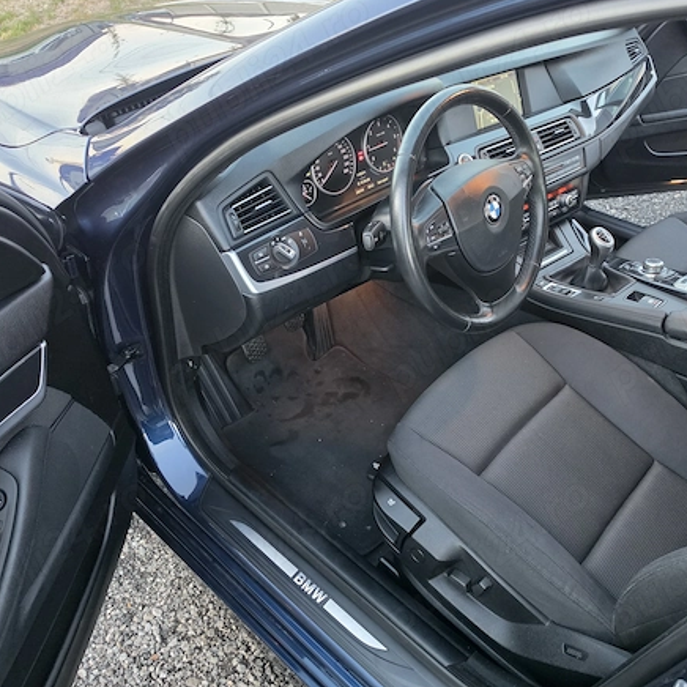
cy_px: 334
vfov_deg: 57.3
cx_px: 377
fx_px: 629
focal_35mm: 28
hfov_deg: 57.2
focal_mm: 6.5
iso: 800
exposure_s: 1/100
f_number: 1.4
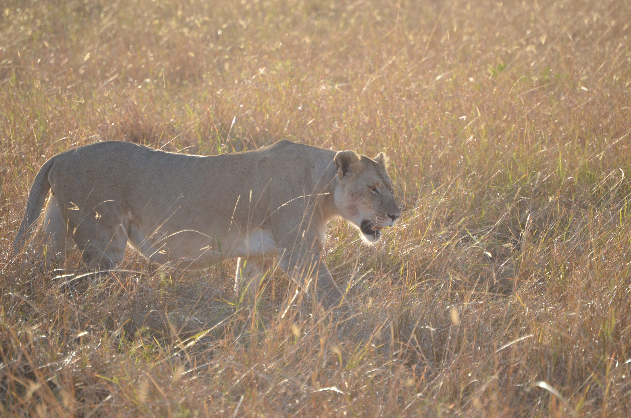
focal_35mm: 300
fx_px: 5248
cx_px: 316
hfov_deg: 6.9
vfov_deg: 4.6
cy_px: 209
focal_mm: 200
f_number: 5.6
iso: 800
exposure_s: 1/1000
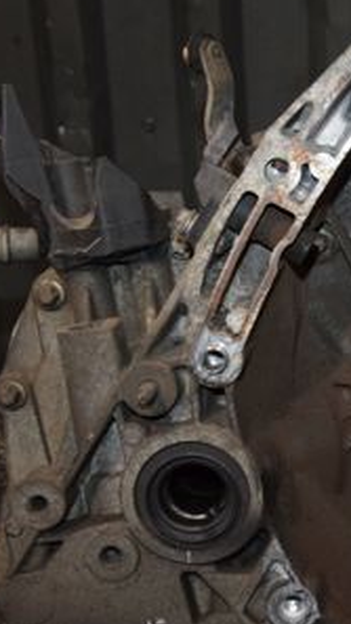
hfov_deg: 12.9
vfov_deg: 24.2
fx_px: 1456
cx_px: 544
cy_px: 347
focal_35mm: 88
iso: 800
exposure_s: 1/60
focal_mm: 26
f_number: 5
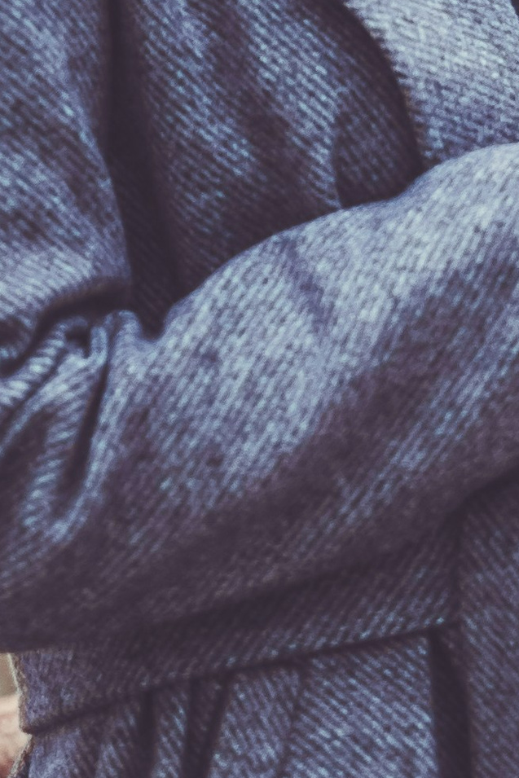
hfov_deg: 6.6
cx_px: 457
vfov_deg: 9.7
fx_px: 4518
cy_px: -121
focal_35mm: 209
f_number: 1.8
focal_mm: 35
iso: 160
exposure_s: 1/1000
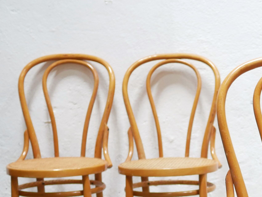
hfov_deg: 17.7
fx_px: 818
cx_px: 270
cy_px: 229
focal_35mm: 108
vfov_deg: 13.4
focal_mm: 20
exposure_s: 1/60
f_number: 1.7
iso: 800
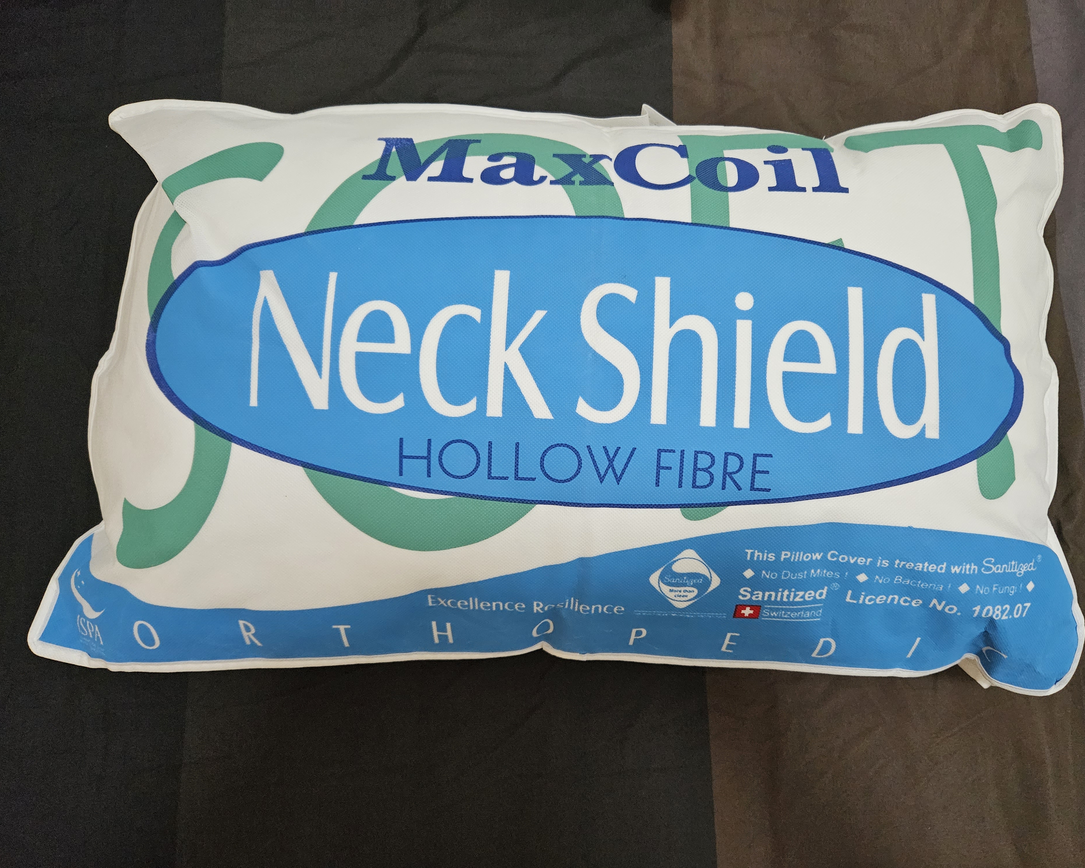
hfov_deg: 70.2
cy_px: 434
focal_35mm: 24
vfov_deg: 58.8
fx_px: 771
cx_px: 577
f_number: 1.8
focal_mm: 5.4
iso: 1250
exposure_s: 1/142
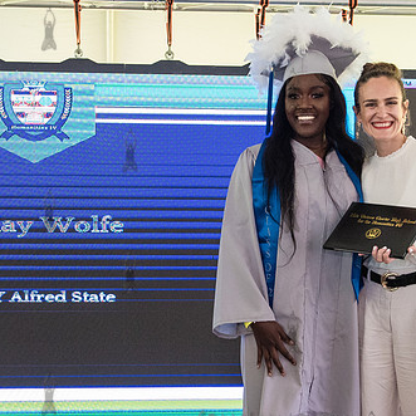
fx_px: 993
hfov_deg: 23.7
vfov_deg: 23.6
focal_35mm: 73
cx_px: 200
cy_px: 262
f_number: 4
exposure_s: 1/800
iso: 2500
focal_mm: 32
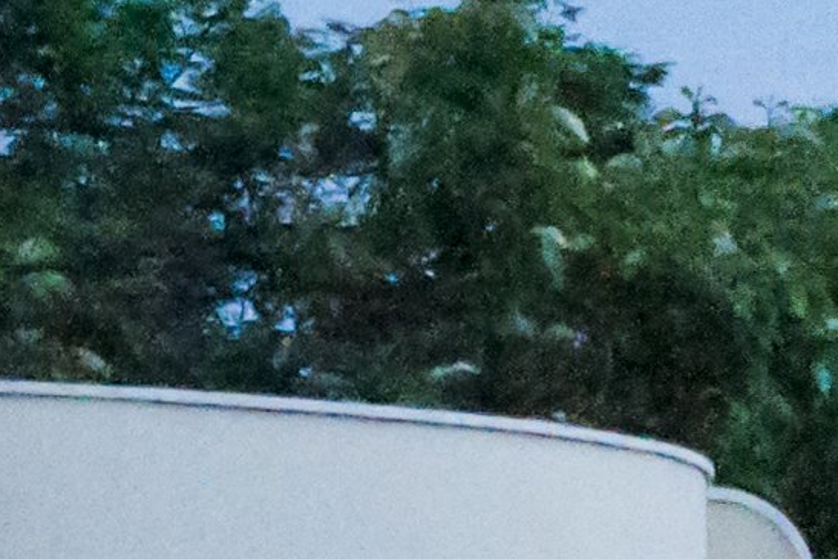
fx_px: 19138
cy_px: 1101
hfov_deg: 2.5
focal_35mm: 822
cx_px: -412
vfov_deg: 1.7
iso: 3200
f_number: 11
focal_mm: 70
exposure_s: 1/20
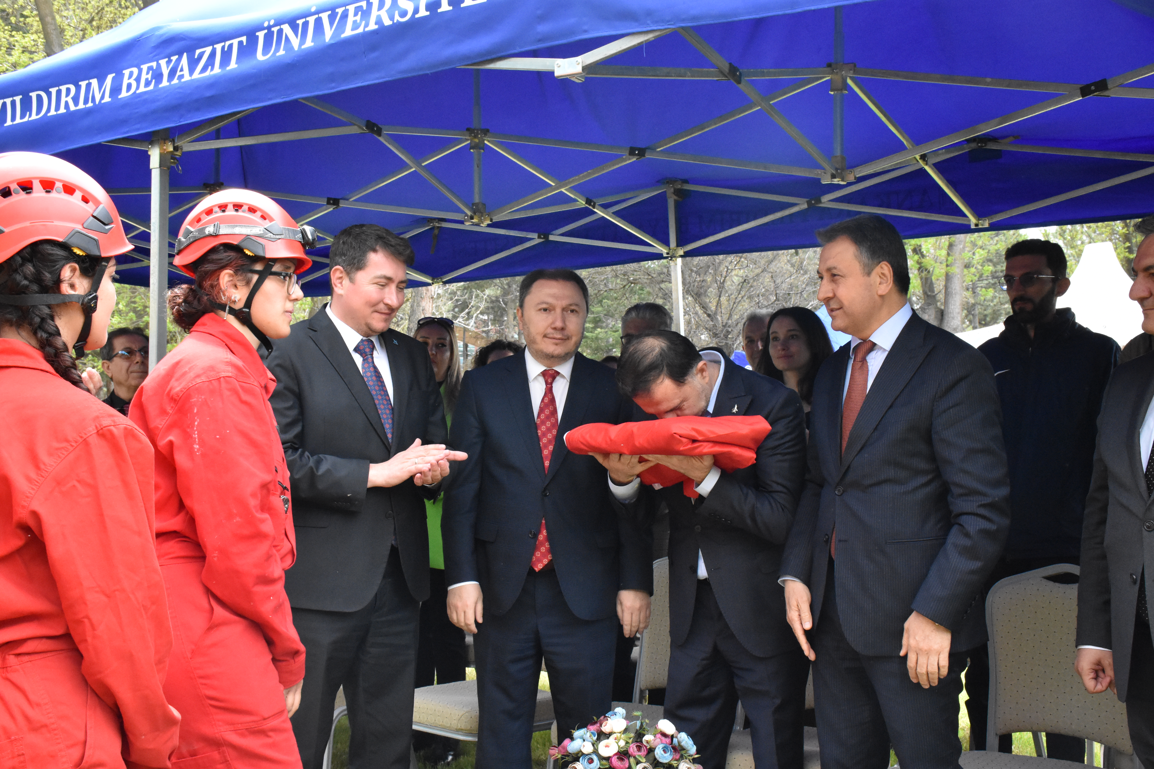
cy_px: 384
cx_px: 577
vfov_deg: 33.0
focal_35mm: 40
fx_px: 1298
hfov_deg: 47.9
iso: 4000
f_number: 11
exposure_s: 1/500
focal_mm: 27
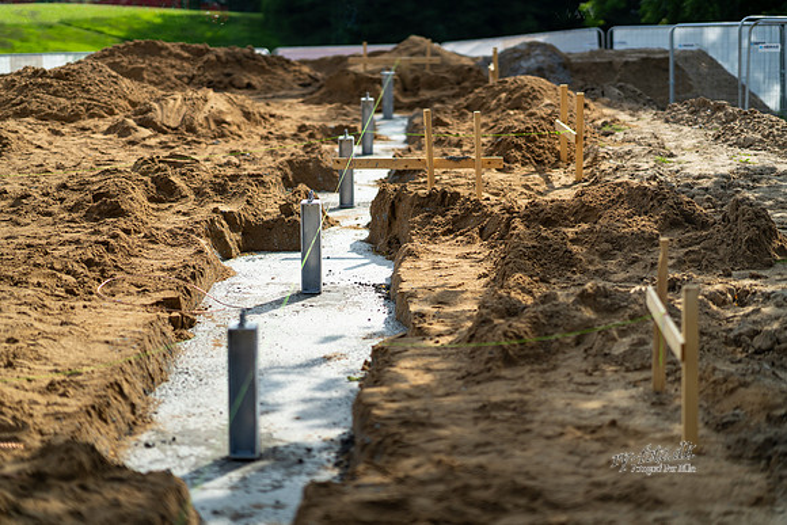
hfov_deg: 23.7
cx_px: 394
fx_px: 1875
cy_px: 262
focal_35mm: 86
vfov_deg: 15.9
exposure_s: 1/3200
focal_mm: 85
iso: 50
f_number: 1.4
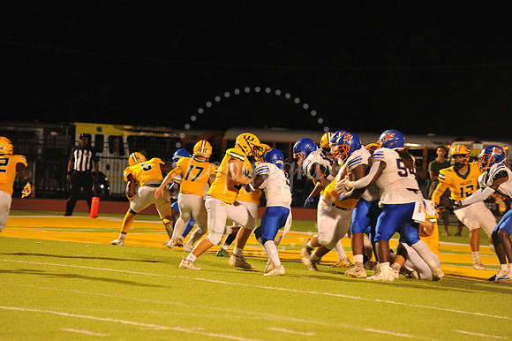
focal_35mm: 200
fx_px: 2843
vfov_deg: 6.9
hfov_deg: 10.3
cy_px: 170
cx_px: 256
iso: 3200
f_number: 4.5
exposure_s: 1/160
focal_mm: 200
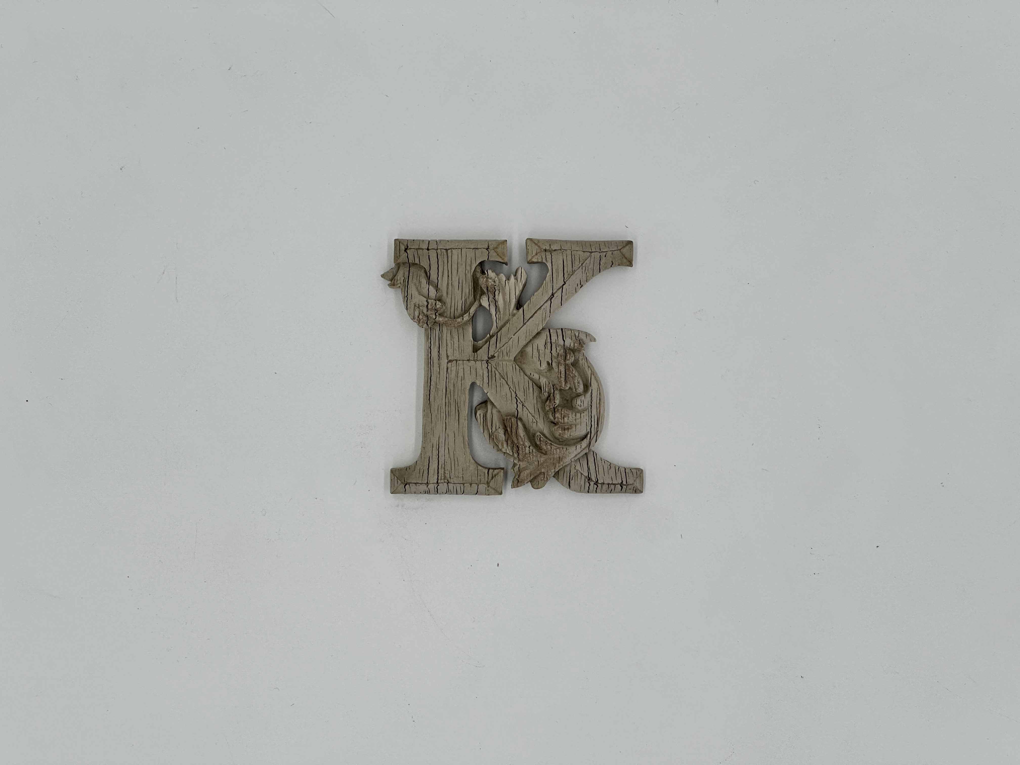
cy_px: 382
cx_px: 510
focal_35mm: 77
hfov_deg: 25.3
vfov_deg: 19.1
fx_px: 2269
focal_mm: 9
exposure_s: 1/533
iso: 32
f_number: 2.8
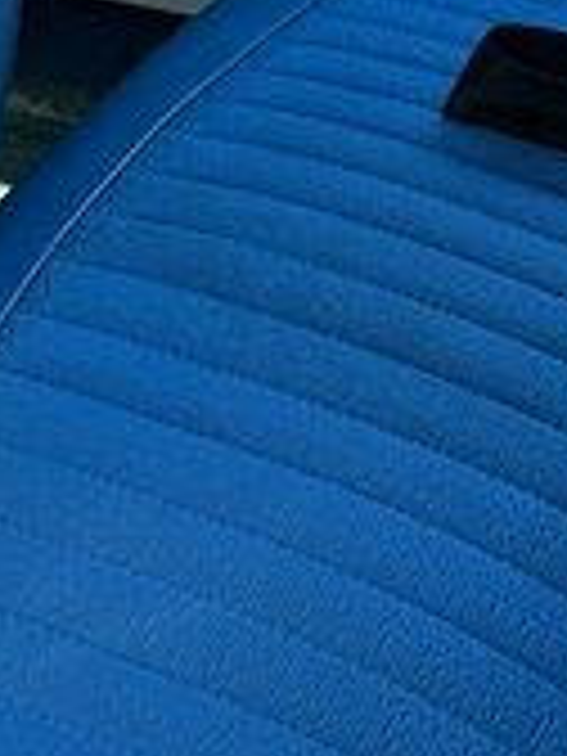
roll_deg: -1.8
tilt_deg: -25.7
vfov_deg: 13.8
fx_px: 3123
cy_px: 306
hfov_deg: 10.1
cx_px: -202
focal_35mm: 143
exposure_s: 1/422
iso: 80
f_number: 1.78
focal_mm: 6.86
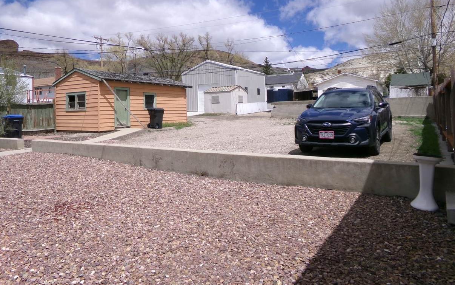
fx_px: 335
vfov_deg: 45.6
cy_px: 104
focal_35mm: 27
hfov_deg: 68.4
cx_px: 217
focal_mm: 4.3
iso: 100
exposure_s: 1/180
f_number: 11.07
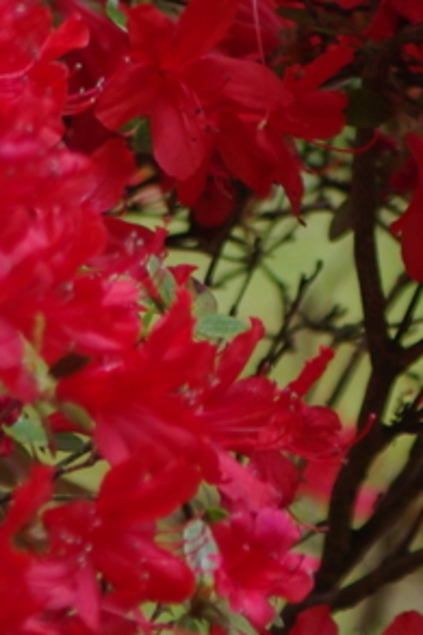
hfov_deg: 1.9
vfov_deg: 2.8
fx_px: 12704
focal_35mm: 720
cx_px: 361
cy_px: -637
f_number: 4.5
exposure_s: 1/320
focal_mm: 87.5
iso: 200
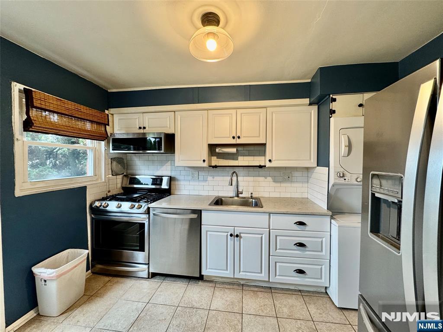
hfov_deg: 102.1
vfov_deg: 85.7
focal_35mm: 14
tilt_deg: -2.2
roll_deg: +0.1
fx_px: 179
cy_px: 166
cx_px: 222
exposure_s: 1/60
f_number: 2.2
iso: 160
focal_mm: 2.22
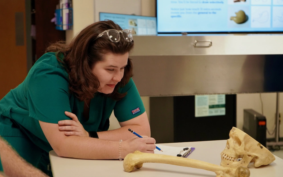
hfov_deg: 28.6
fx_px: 555
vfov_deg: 18.1
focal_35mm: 72
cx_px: 141
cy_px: 85
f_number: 5.6
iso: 4000
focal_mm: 70
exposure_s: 1/160
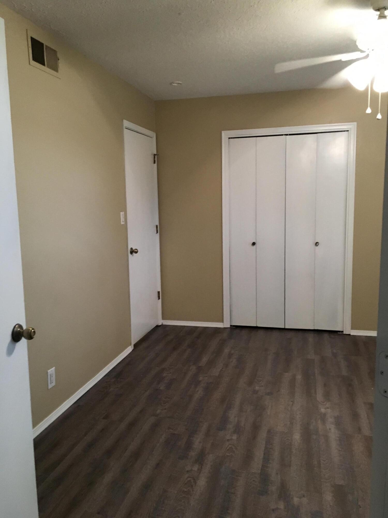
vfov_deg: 61.7
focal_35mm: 29
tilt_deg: -8.5
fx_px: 433
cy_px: 259
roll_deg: +0.8
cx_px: 194
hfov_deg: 48.2
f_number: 2.2
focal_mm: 4.15
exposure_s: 1/20
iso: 200
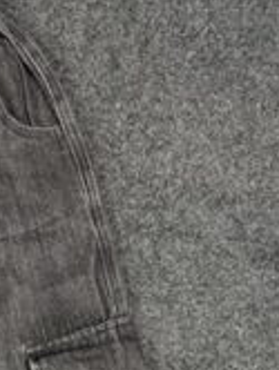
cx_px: -161
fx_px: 825
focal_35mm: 77
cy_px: 480
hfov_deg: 17.0
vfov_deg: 22.6
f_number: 1.78
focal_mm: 6.76
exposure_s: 1/50
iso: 160
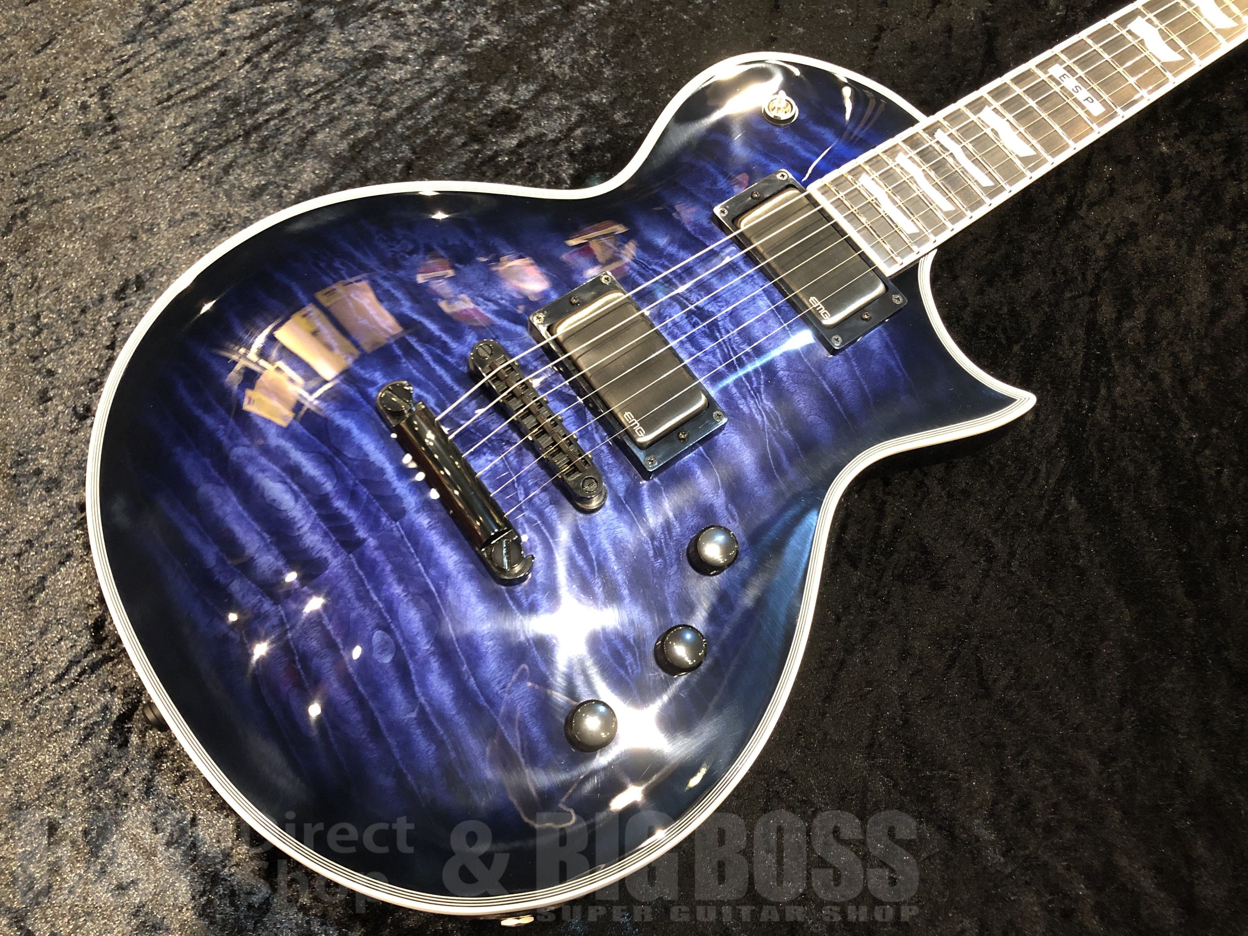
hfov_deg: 63.4
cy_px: 468
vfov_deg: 49.7
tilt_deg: -66.4
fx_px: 1009
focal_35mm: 28
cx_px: 624
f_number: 1.8
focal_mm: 3.99
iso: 100
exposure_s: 1/6
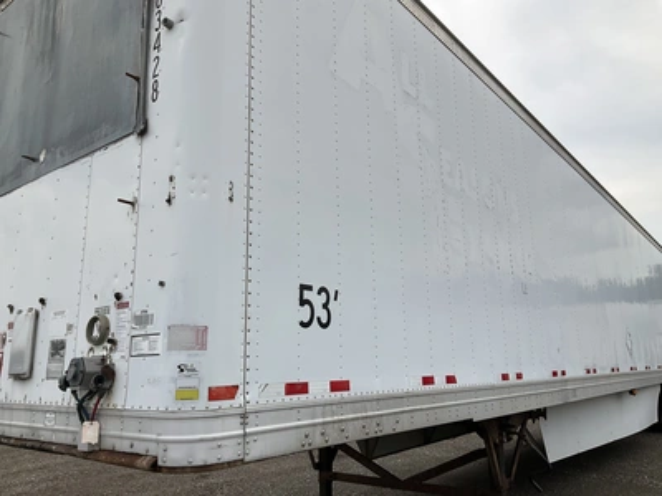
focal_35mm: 29
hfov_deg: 61.7
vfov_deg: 48.2
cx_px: 331
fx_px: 555
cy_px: 248
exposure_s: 1/2227
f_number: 1.8
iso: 25
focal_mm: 3
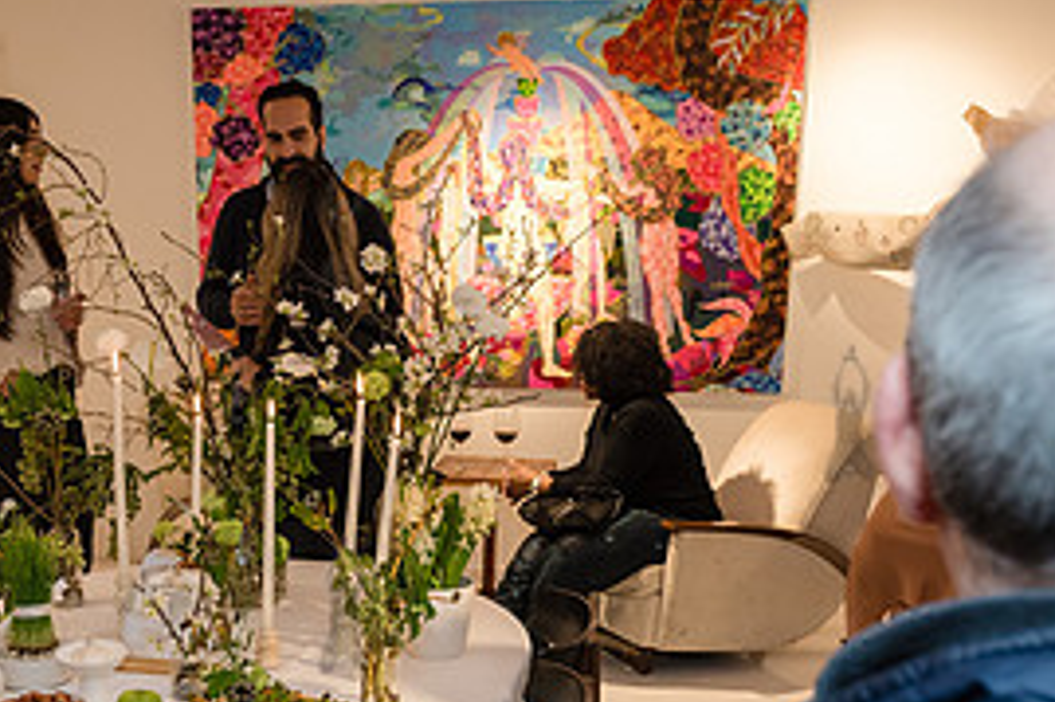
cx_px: 341
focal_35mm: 53
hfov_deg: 37.1
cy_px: 602
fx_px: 1552
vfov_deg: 24.9
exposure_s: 1/250
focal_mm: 24
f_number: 4
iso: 1600
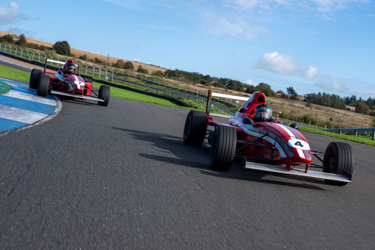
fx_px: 594
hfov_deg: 35.0
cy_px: 143
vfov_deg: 23.8
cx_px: 213
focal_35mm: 57
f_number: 10
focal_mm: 50
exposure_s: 1/250
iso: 180
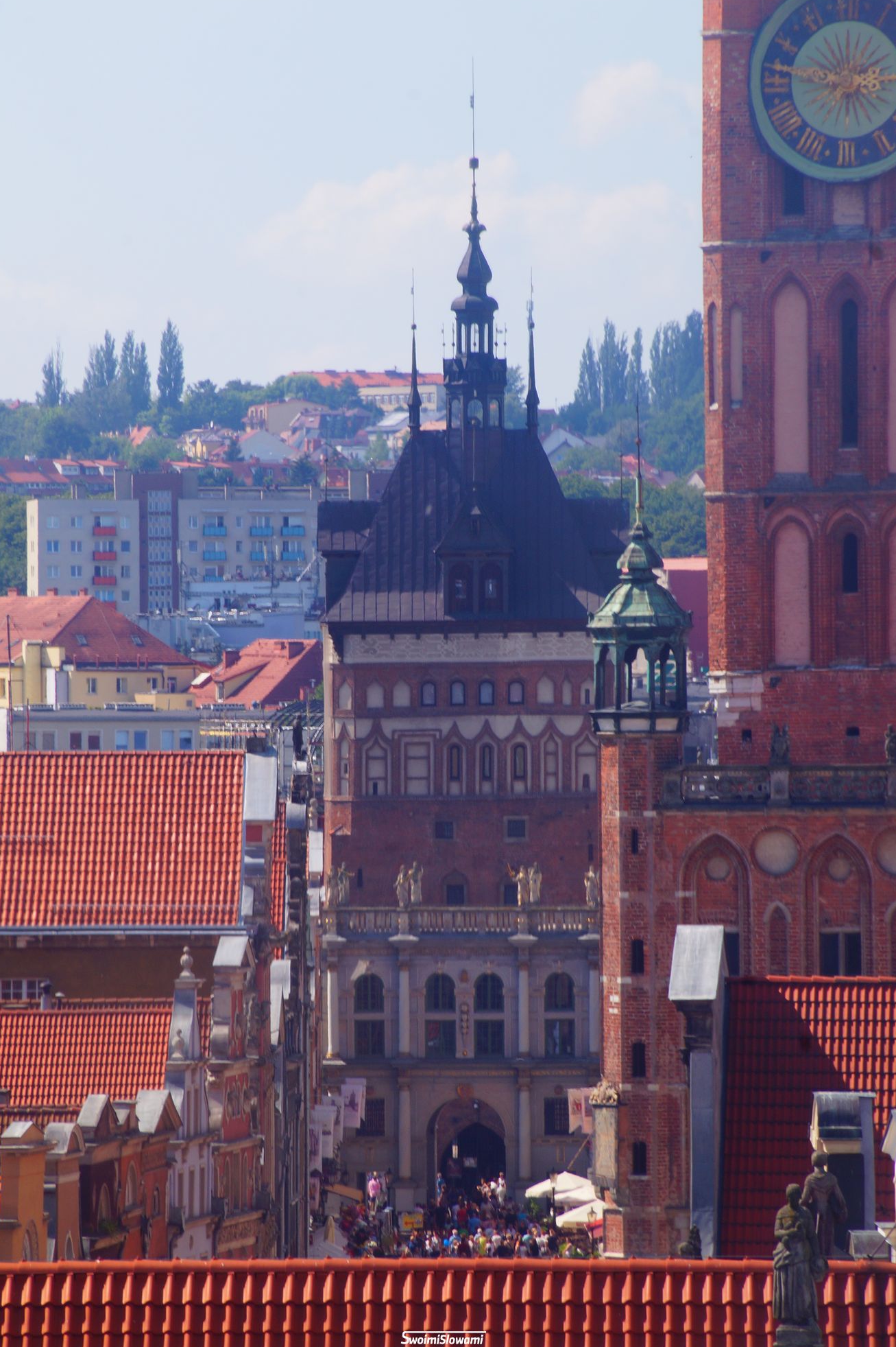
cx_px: 451
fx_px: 14273
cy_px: 677
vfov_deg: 5.4
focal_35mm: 382
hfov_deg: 3.6
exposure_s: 1/30
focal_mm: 250
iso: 100
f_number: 16
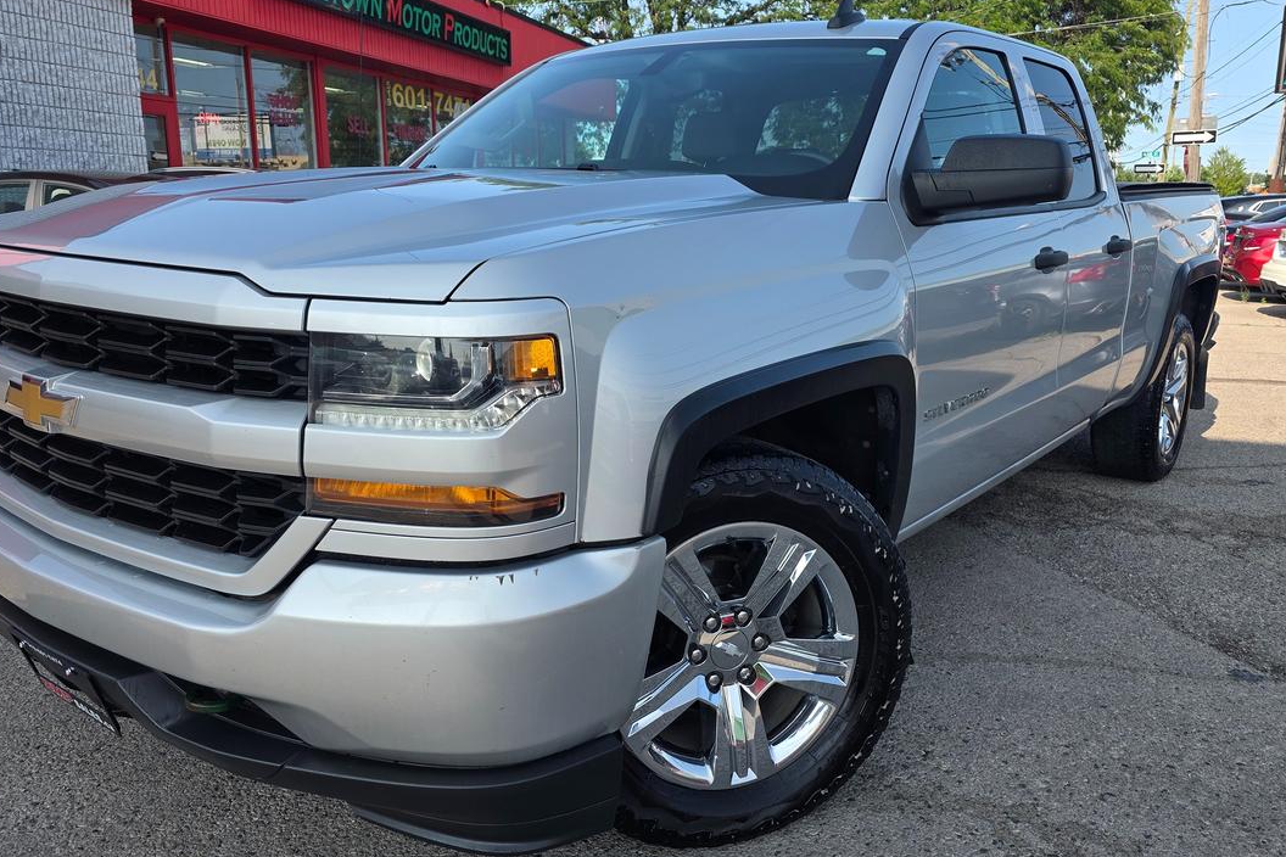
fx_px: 1036
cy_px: 439
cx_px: 664
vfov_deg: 45.0
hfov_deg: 63.6
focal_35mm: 29
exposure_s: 1/1318
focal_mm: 6.3
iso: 40
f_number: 1.7
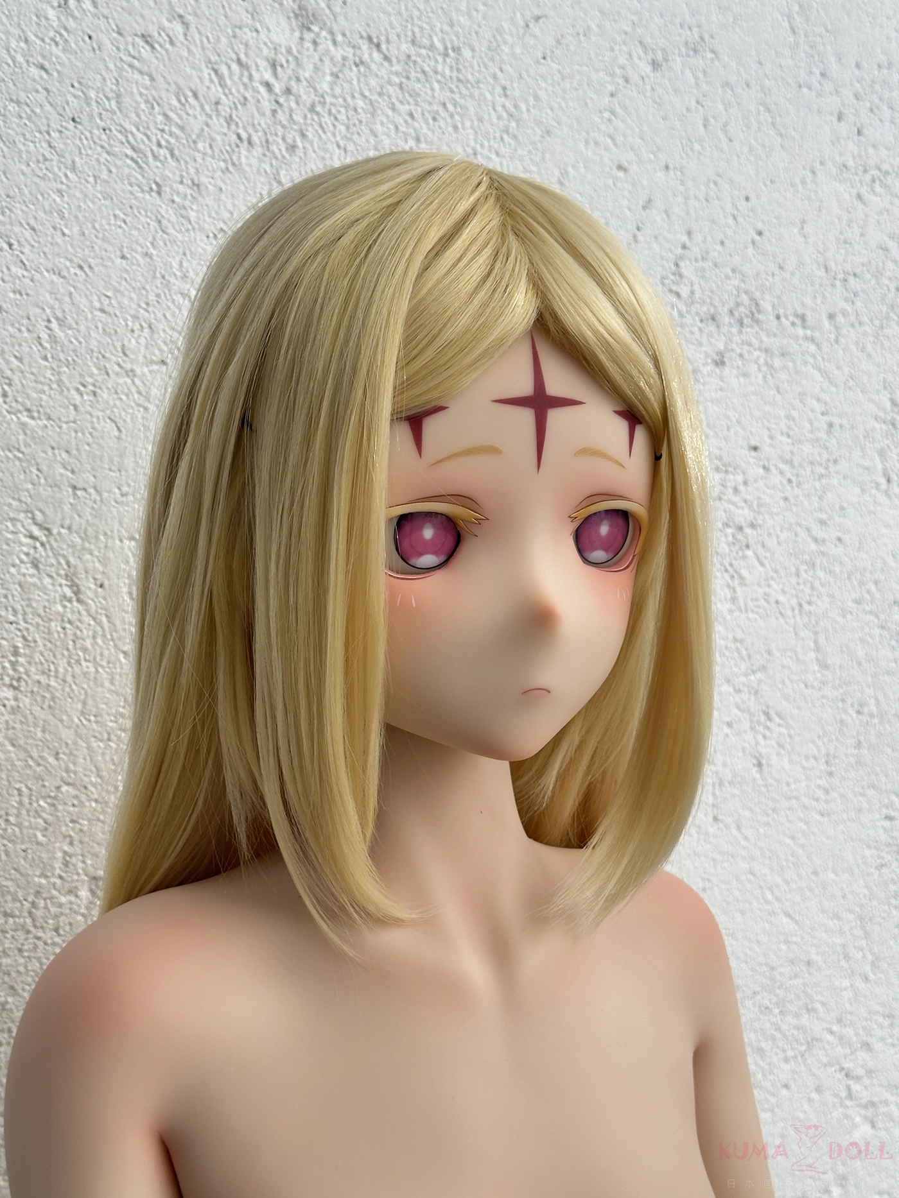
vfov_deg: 39.7
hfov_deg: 30.3
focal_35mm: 48
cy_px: 599
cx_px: 450
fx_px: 1662
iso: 160
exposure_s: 1/100
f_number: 1.78
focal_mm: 6.86
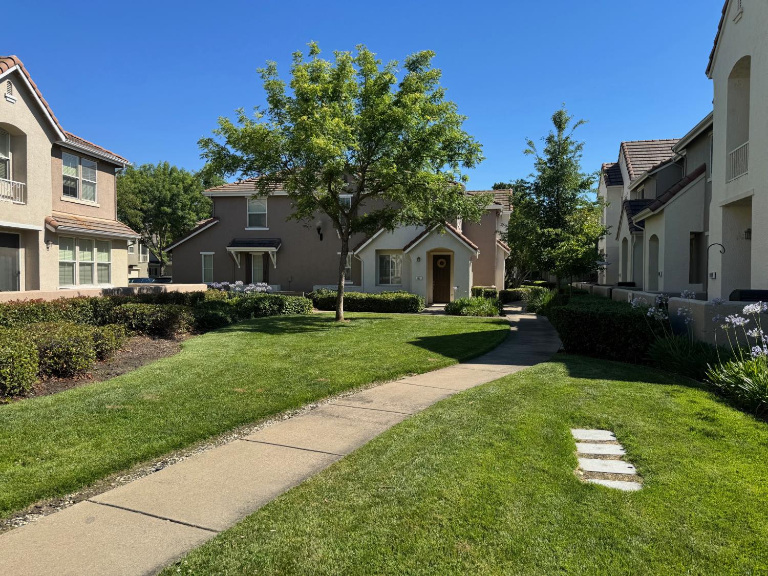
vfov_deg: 56.8
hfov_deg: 71.6
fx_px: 532
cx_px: 384
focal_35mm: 24
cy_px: 288
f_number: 1.78
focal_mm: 6.76
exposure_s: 1/2959
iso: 80
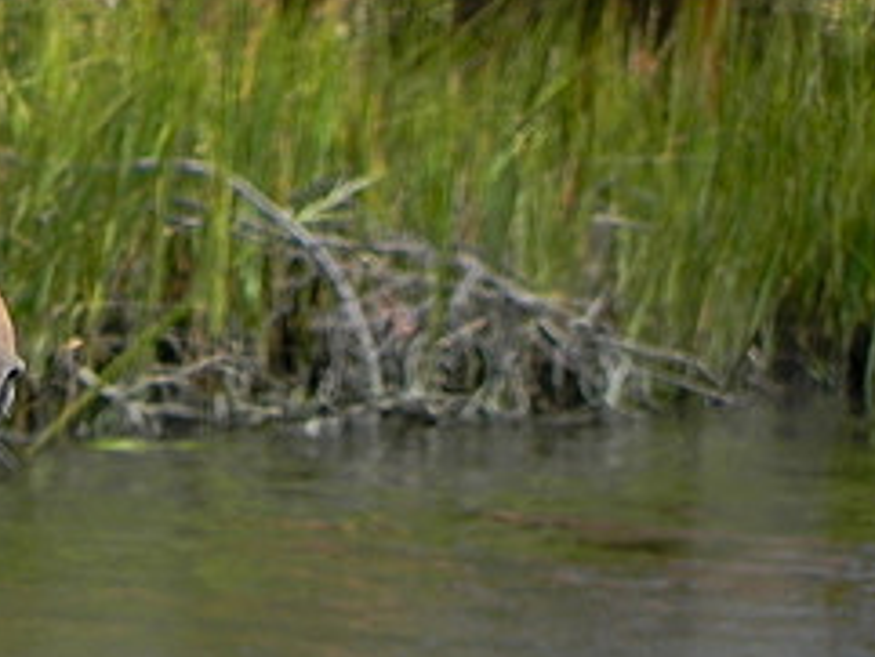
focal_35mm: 1457
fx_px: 36847
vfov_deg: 1.0
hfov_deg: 1.4
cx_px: -138
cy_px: 158
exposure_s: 1/1000
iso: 200
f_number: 5
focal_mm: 107.6
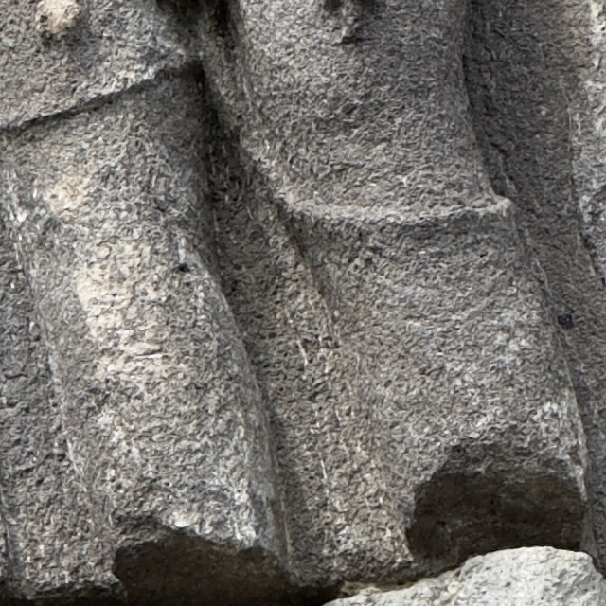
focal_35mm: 668
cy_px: -775
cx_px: 179
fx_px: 13231
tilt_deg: +28.1
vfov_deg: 2.6
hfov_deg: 2.6
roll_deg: -0.7
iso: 64
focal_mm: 15.66
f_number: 2.8
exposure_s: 1/334
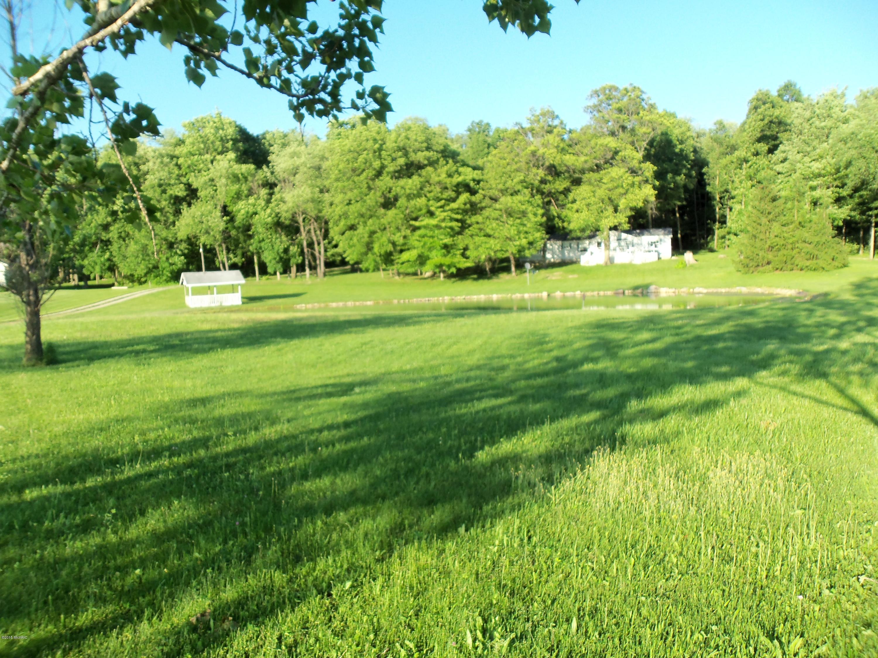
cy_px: 329
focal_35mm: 29
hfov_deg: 61.7
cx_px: 439
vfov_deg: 48.2
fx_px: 736
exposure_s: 1/250
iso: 80
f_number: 3.4
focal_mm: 5.2
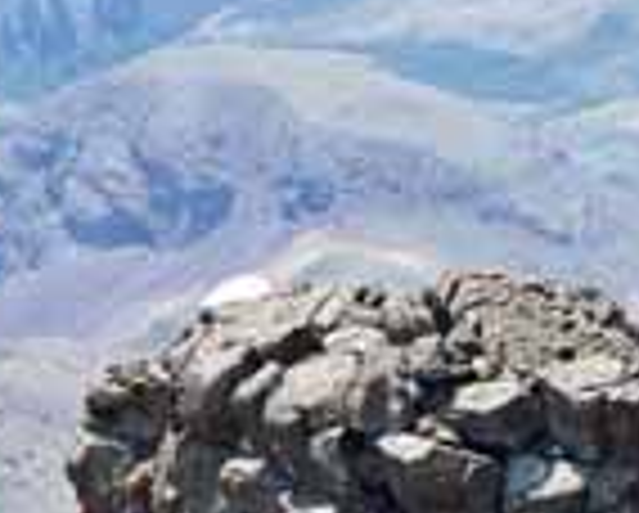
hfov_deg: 7.9
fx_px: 4602
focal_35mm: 243
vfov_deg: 6.3
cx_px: 652
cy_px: 853
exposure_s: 1/320
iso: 64
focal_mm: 46
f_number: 6.3
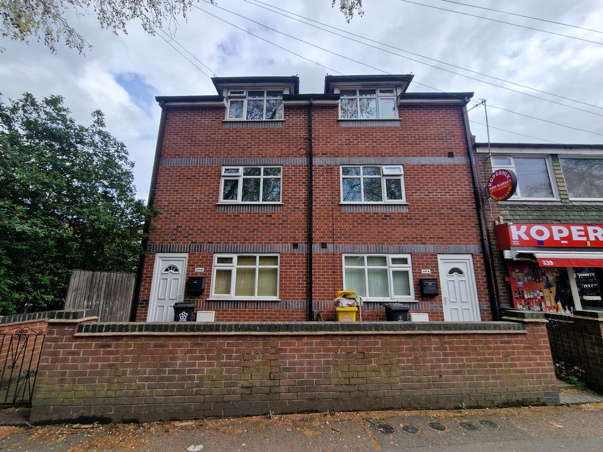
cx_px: 302
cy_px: 226
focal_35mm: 13
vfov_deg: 89.9
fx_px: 226
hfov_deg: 106.2
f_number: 2.2
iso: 50
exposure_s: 1/1488
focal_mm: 2.2
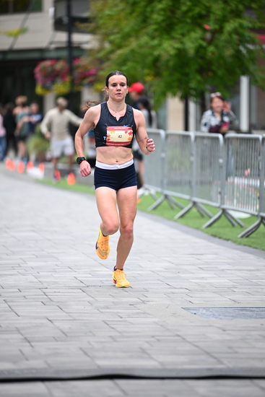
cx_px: 132
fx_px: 2207
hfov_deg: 6.9
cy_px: 198
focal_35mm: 200
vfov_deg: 10.3
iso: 1600
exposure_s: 1/1000
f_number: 2.8
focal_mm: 200
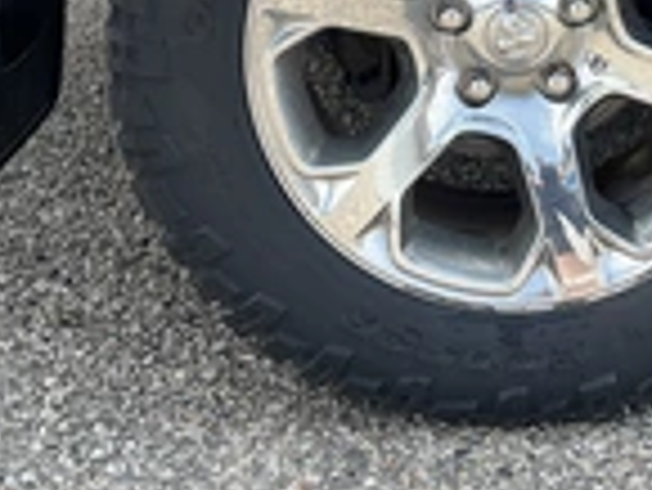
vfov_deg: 17.3
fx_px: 1508
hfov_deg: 24.2
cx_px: 468
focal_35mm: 80
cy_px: -153
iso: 25
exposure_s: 1/642
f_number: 1.8
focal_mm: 3
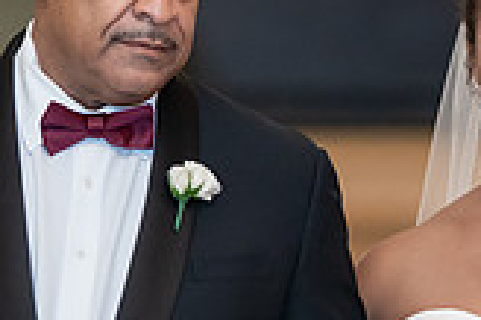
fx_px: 7475
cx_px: 323
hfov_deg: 3.7
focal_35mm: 560
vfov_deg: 2.4
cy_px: 443
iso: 2000
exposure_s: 1/250
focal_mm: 135
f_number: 2.8
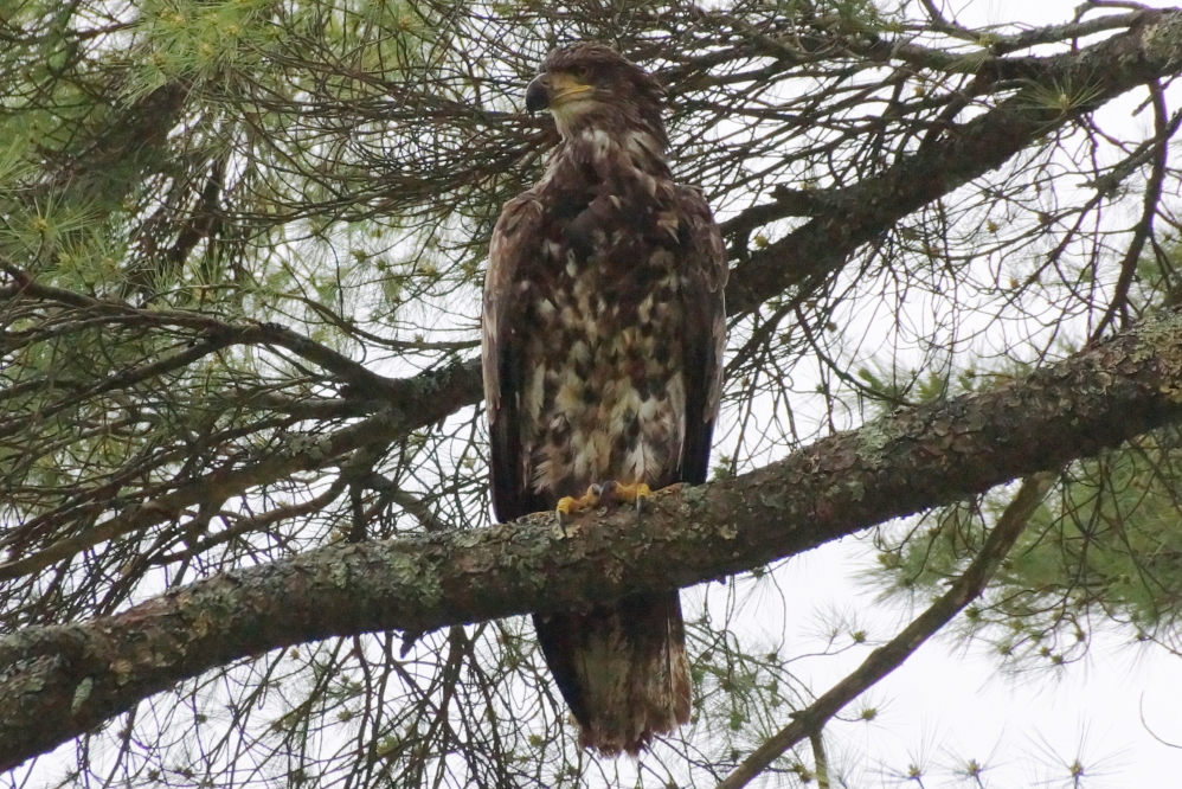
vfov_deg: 3.7
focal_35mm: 375
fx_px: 12315
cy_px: 394
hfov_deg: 5.5
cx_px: 591
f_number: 9
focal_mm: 250
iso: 3200
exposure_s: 1/1000
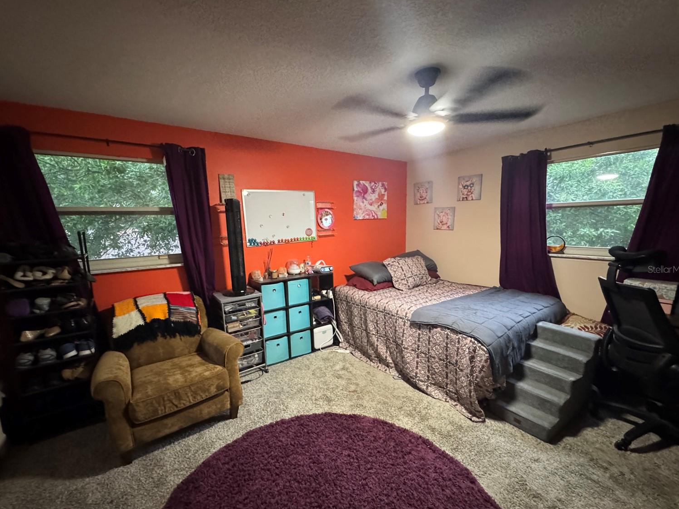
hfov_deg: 98.1
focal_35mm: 15
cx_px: 327
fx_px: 294
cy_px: 269
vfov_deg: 81.7
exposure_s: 1/55
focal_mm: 2.22
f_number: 2.2
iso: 1250
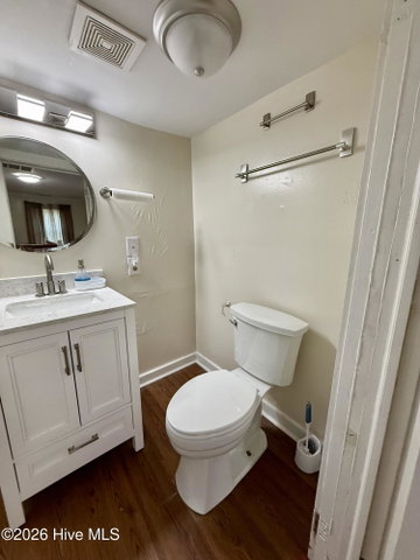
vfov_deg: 102.1
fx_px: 226
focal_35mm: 14
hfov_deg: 85.7
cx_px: 210
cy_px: 280
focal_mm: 2.22
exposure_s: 1/120
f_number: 2.2
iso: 250
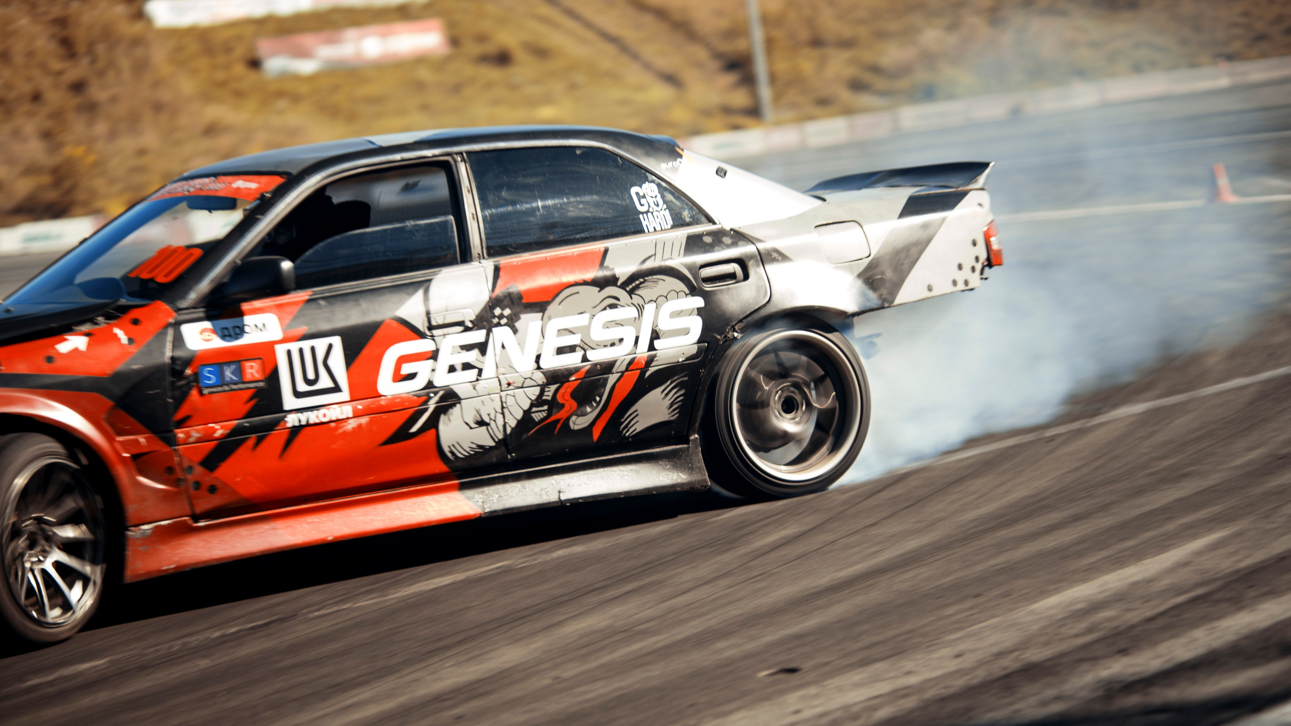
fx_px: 3048
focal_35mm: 89
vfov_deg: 13.6
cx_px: 646
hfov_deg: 23.9
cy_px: 430
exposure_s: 1/125
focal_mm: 85
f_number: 1.8
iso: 100
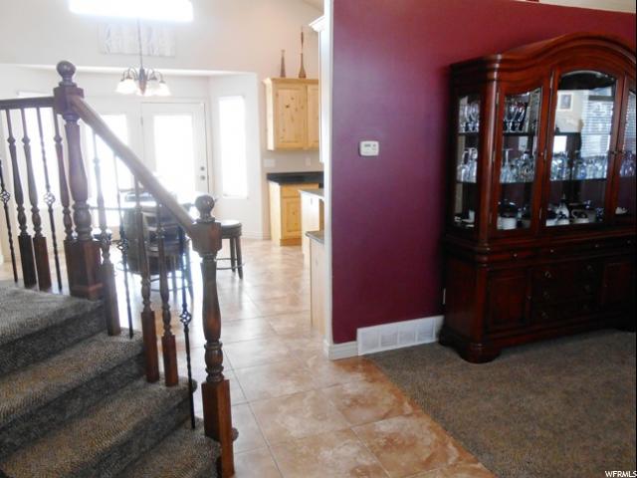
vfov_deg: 53.1
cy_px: 239
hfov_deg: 67.3
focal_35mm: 26
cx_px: 318
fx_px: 478
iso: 250
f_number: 3.5
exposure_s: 1/30
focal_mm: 4.6
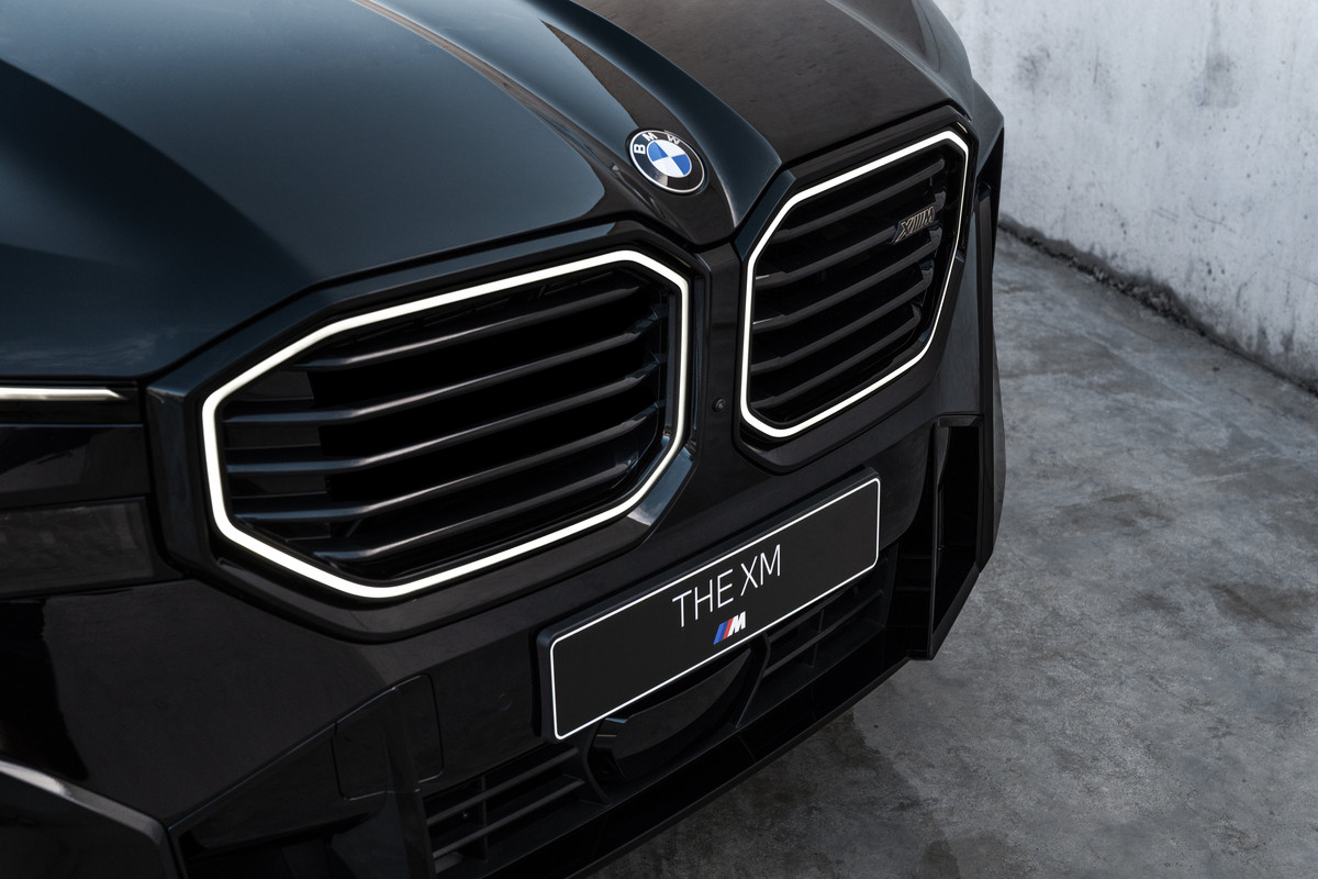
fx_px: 1757
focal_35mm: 48
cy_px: 440
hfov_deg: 41.1
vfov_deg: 28.1
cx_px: 659
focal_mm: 48
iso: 800
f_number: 5.6
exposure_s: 1/800
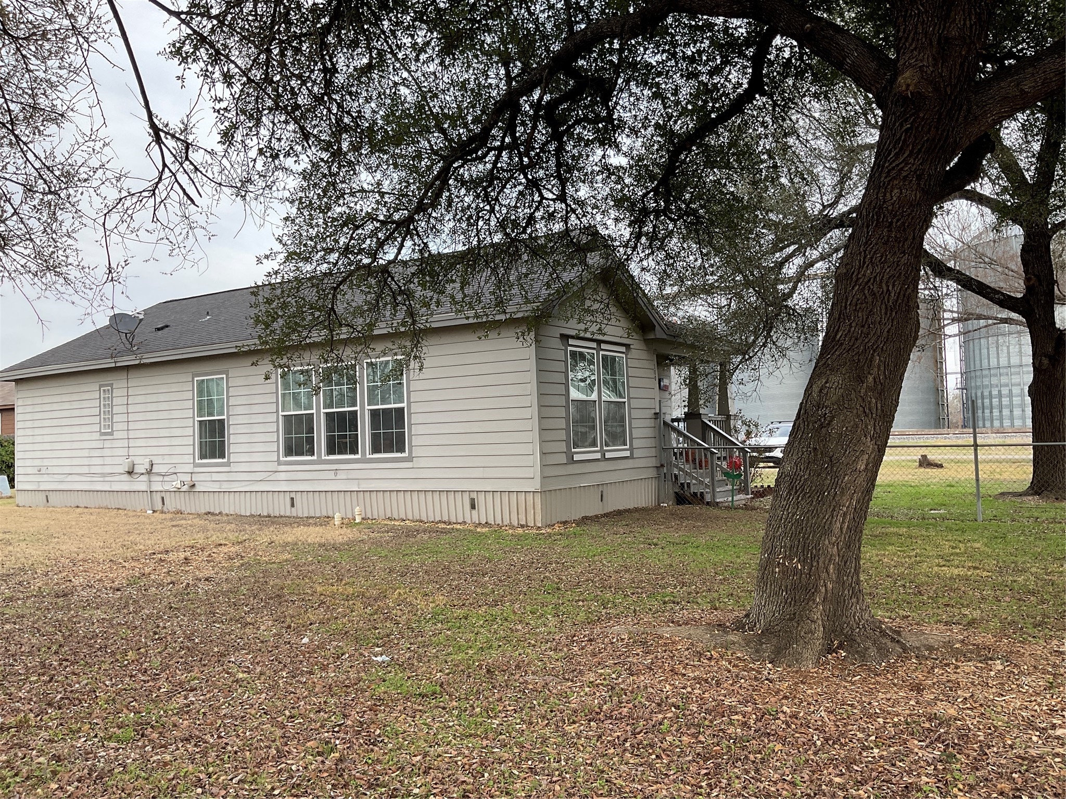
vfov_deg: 48.2
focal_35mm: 29
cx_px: 533
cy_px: 400
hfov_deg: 61.7
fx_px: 893
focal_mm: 3
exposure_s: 1/181
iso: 16
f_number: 1.8
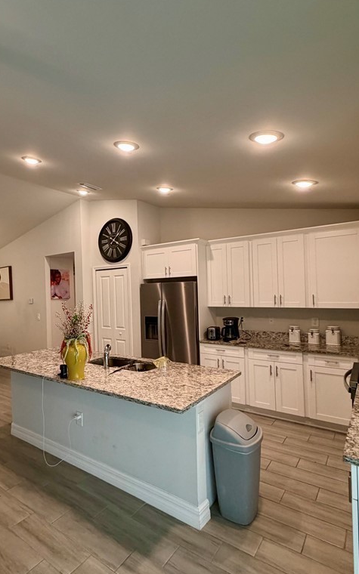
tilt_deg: +0.0
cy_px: 292
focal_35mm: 20
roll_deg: +1.5
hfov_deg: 58.0
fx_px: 313
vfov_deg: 85.1
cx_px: 113
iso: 250
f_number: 2.2
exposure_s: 1/120
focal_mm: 2.22
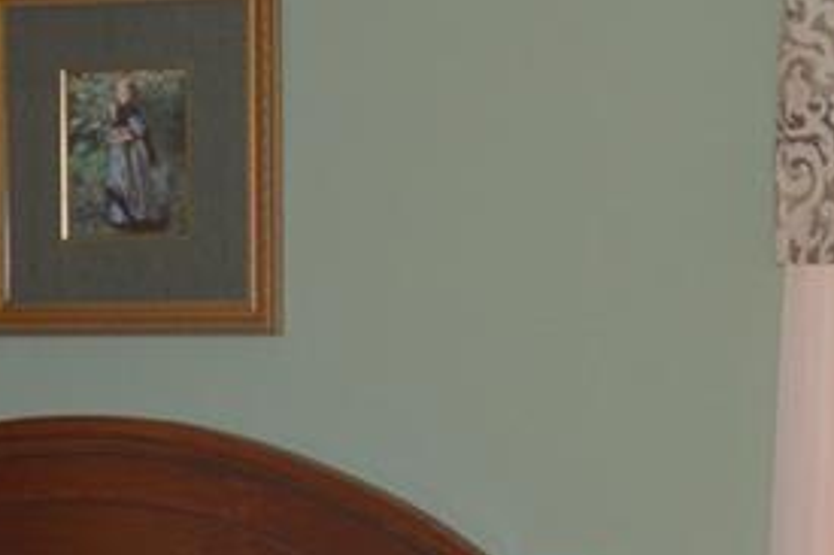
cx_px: 194
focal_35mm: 134
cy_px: 300
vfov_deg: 10.2
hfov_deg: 15.2
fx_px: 3102
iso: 400
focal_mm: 24
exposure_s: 1/80
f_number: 4
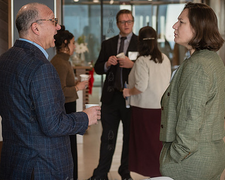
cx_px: 96
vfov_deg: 11.7
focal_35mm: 132
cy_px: 71
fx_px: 879
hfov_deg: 14.6
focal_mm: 80
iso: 640
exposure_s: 1/160
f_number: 4.5
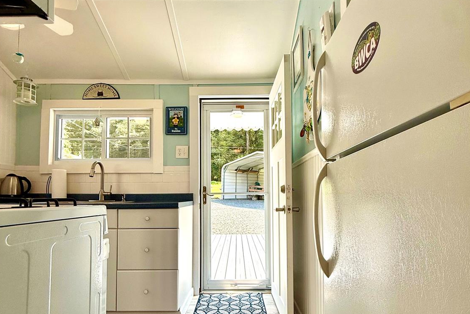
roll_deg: -0.1
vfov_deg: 61.4
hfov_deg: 84.0
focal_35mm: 20
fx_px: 261
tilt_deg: +3.8
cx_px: 237
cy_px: 190
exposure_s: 1/379
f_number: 2.2
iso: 64
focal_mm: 2.22
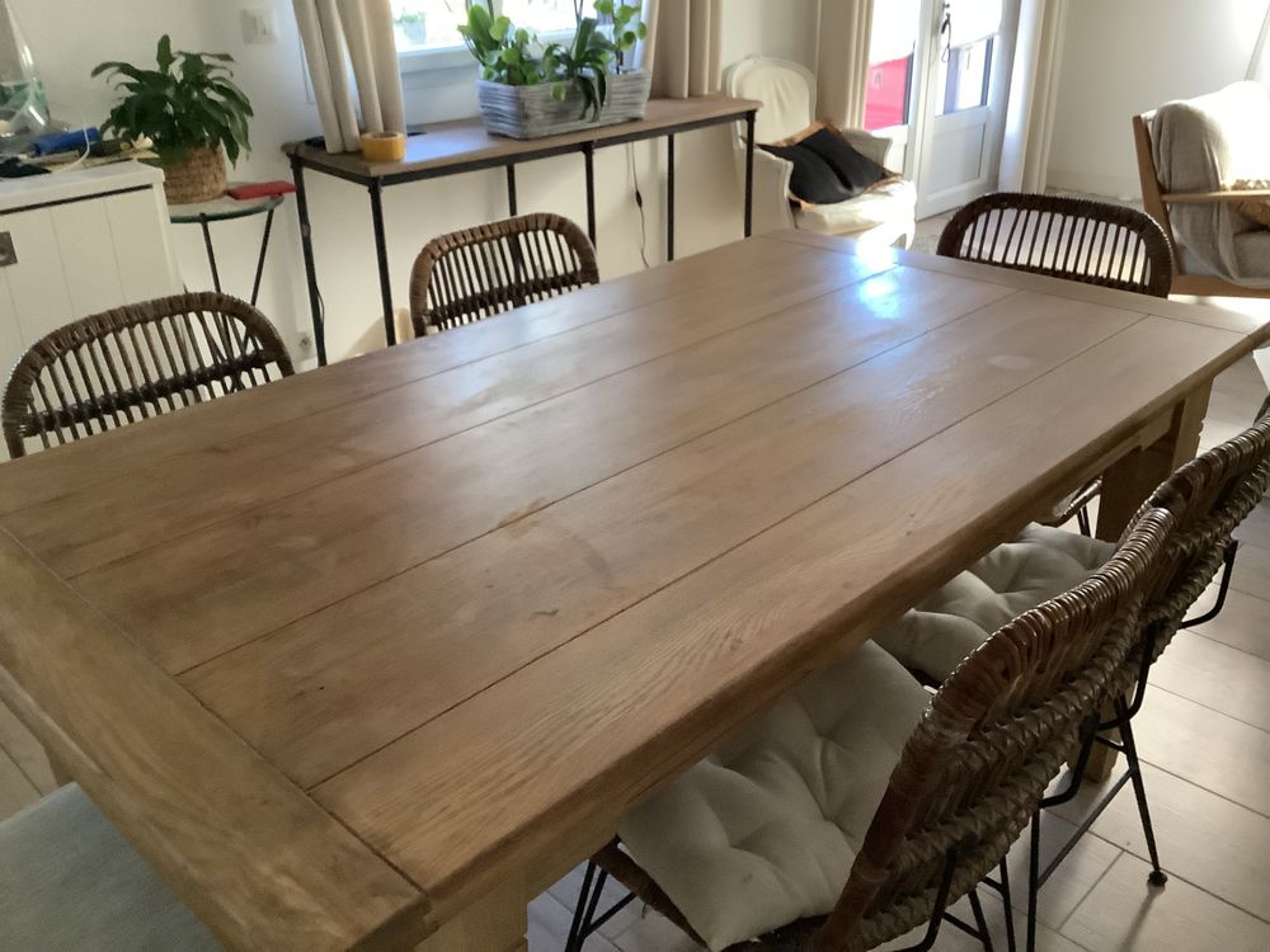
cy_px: 476
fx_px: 1137
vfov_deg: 45.4
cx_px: 635
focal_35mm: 31
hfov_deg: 58.4
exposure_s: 1/40
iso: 400
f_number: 2.4
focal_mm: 3.3
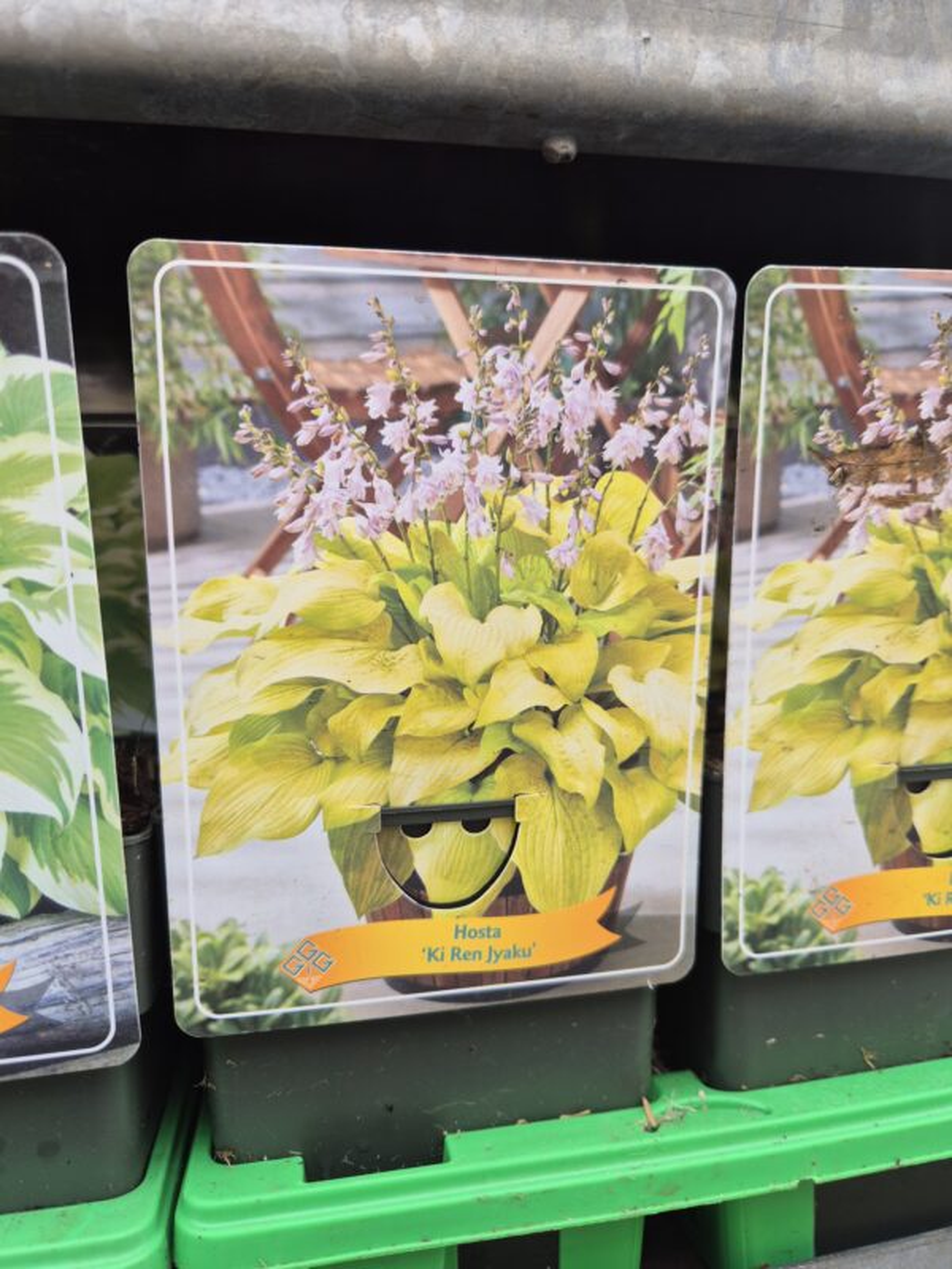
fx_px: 843
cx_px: 476
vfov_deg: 73.9
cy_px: 634
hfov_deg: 58.9
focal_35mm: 23
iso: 25
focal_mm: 5.4
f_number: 1.8
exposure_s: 1/219
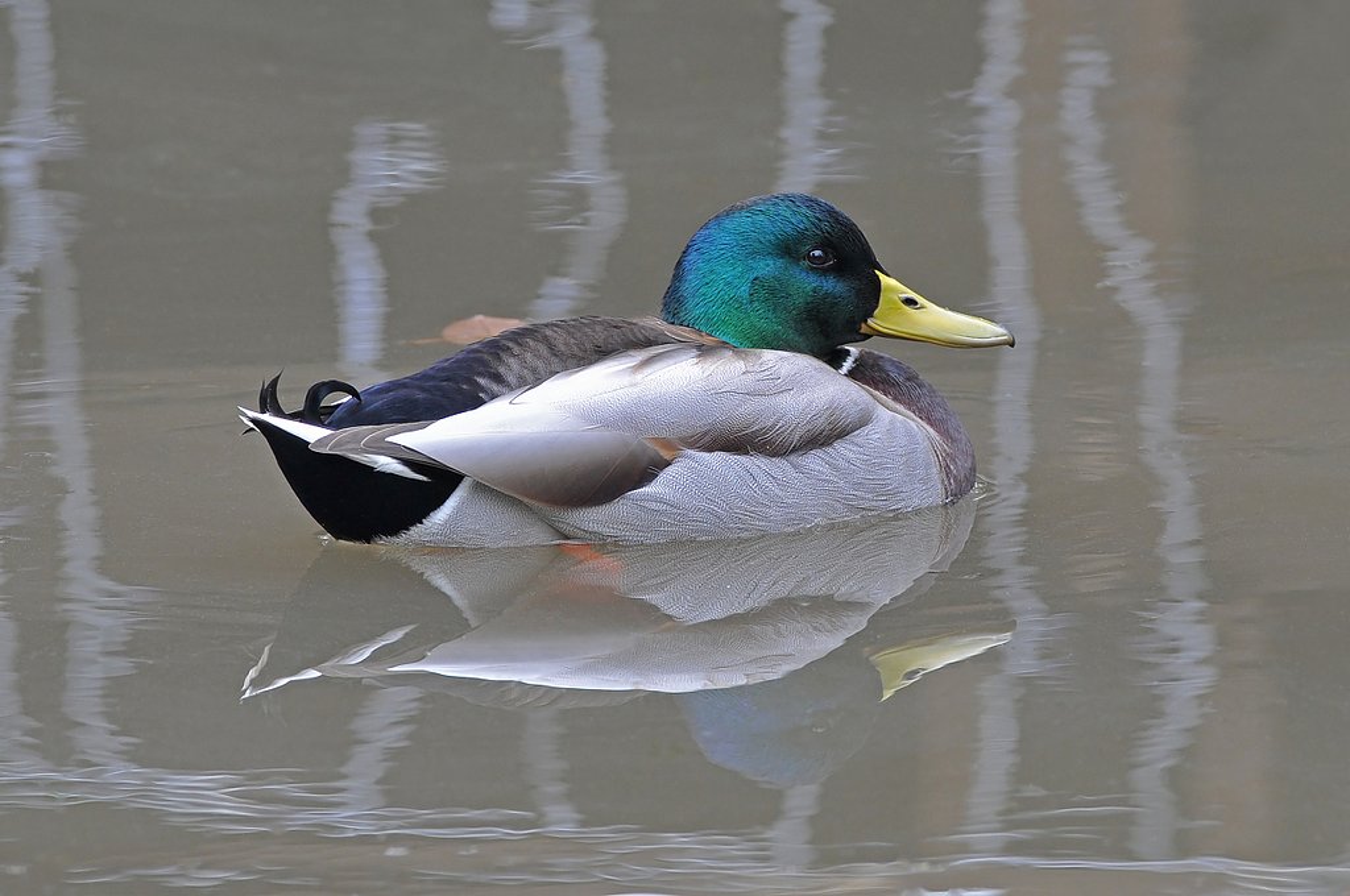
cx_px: 675
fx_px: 23595
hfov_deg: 3.3
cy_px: 448
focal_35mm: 630
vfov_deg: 2.2
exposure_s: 1/125
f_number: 6.3
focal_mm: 420
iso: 400
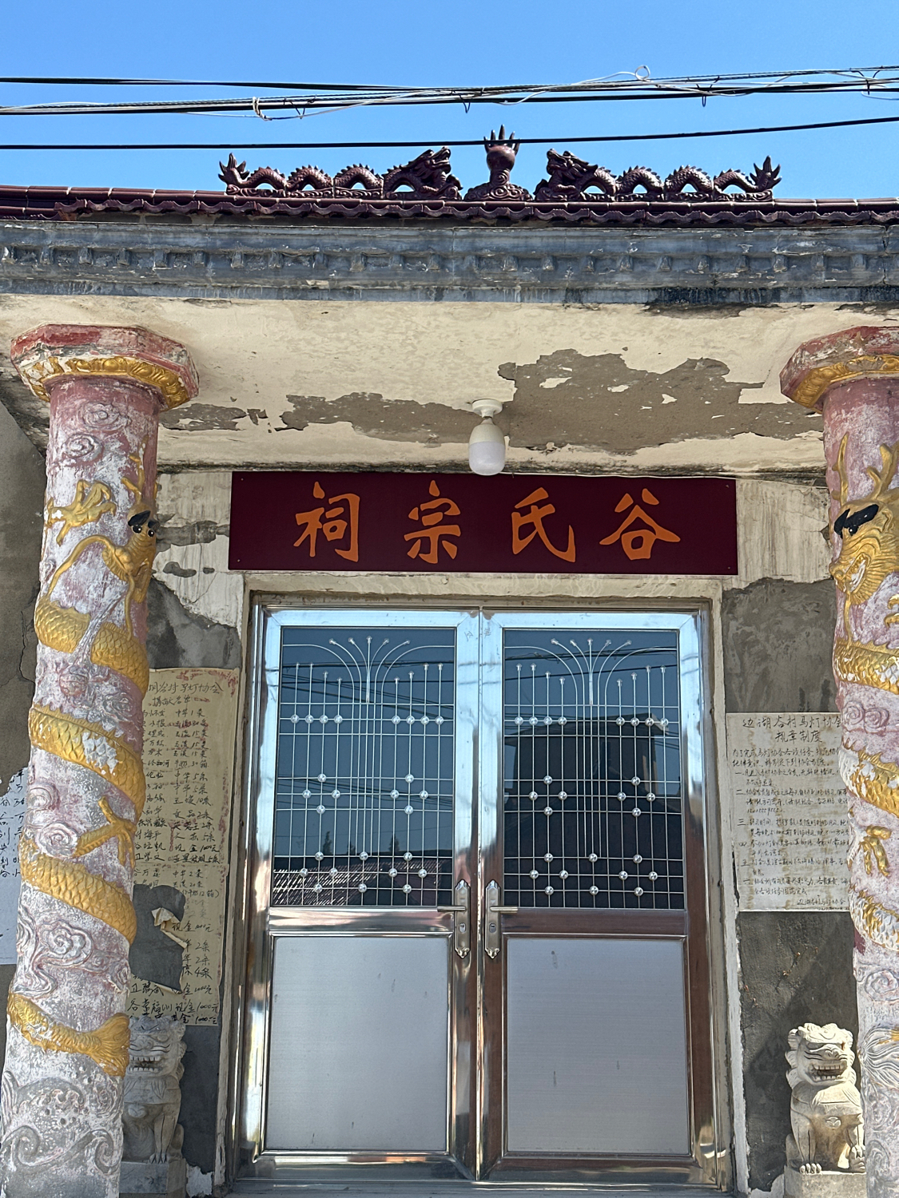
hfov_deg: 30.3
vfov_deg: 39.7
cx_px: 450
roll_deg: -1.2
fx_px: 1662
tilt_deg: +14.9
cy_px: 599
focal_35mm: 48
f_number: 1.78
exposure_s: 1/1667
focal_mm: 6.86
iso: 64
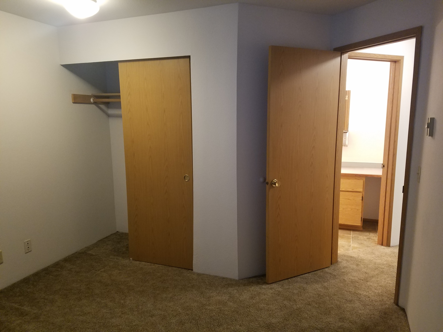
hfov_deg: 67.3
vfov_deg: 53.1
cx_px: 222
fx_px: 333
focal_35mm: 26
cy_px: 166
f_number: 1.7
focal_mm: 4.2
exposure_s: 1/13
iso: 200
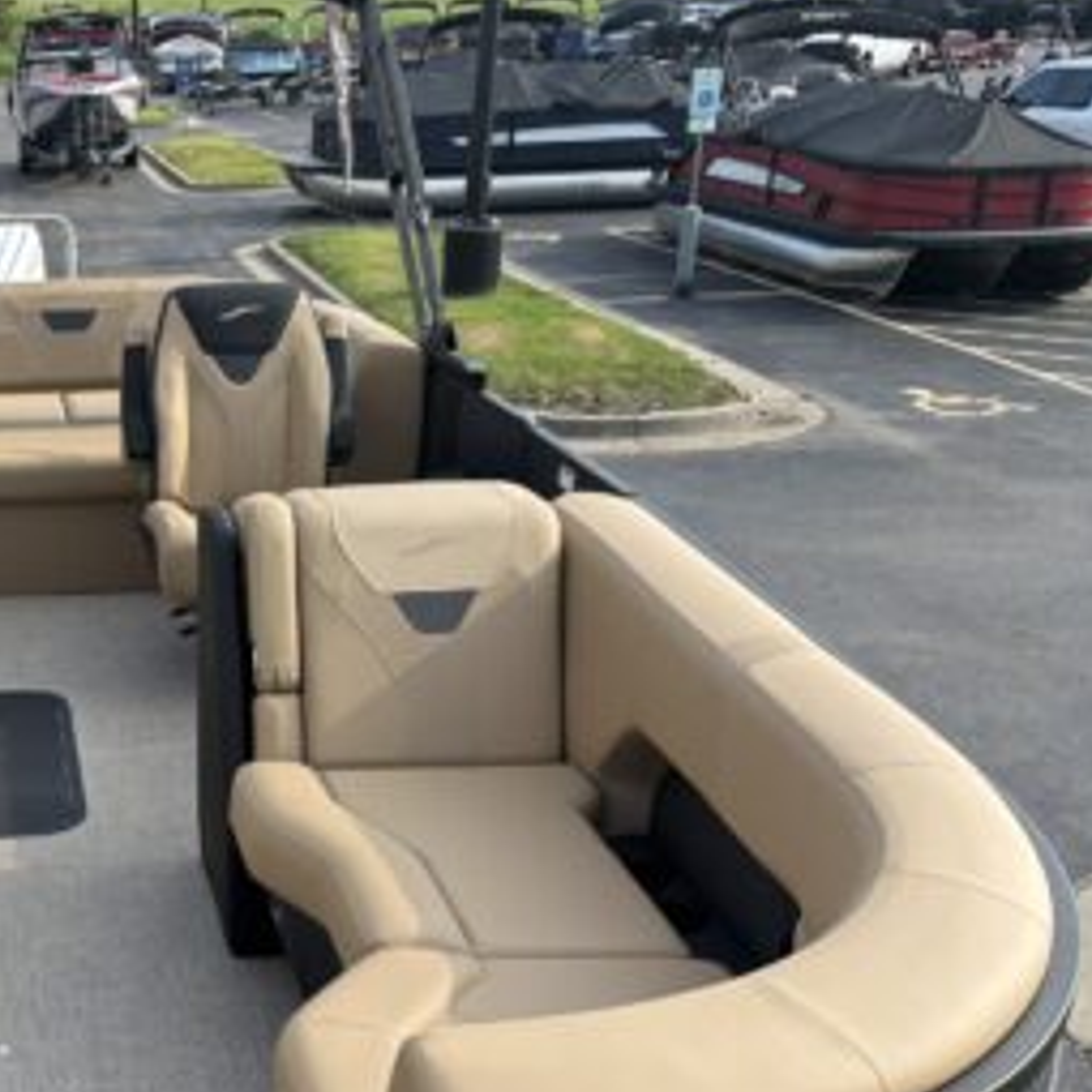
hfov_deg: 32.1
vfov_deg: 35.0
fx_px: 1713
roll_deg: +3.7
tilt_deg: -21.3
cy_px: 732
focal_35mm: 48
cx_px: -41
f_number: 1.6
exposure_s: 1/1721
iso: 50
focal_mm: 5.96
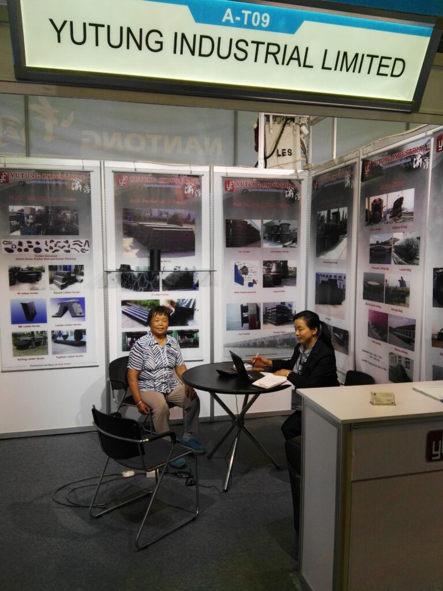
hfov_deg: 49.7
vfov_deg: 63.4
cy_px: 296
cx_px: 222
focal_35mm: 28
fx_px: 478
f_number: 2
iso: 94
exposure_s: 1/120
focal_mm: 2.96
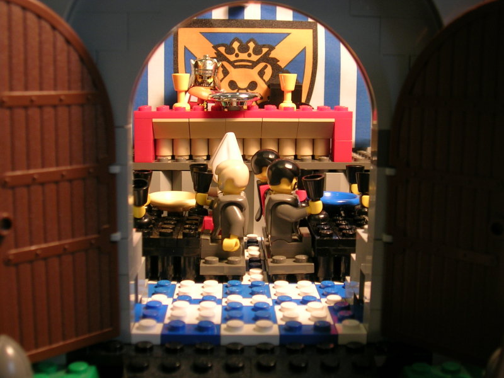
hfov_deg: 39.7
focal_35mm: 48
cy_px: 189
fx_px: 699
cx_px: 252
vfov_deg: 30.3
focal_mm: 7.3
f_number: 3.1
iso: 50
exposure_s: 1/13.7
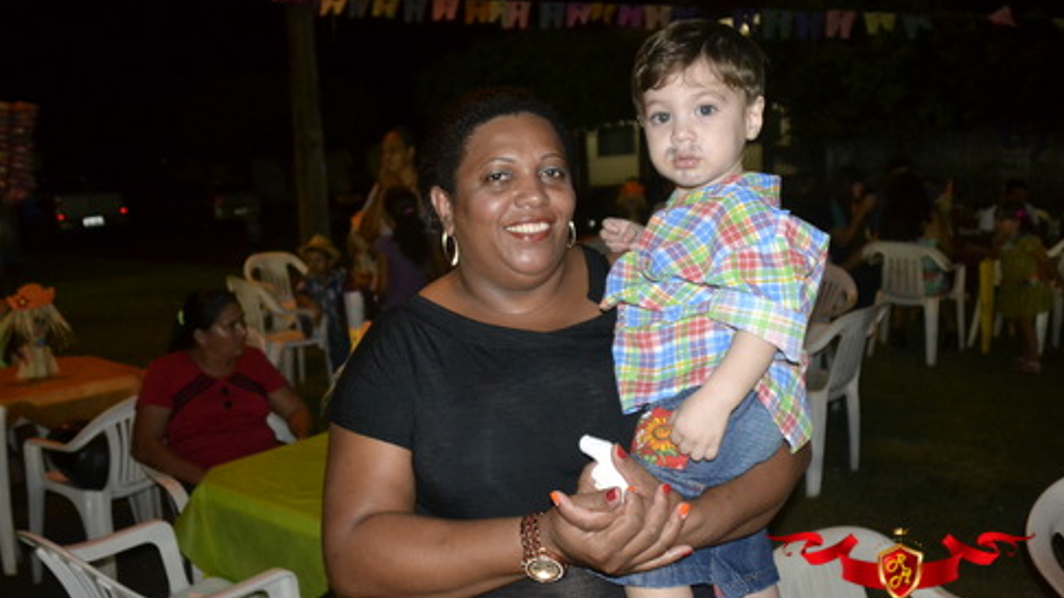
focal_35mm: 32
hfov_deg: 61.0
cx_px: 529
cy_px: 315
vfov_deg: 36.6
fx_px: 903
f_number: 3.5
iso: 2500
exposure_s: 1/60
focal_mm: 20
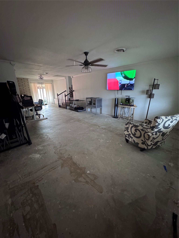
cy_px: 119
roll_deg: +1.4
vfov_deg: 102.1
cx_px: 90
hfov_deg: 85.7
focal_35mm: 14
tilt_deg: -17.4
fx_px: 97
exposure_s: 1/40
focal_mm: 2.22
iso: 1000
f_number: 2.2
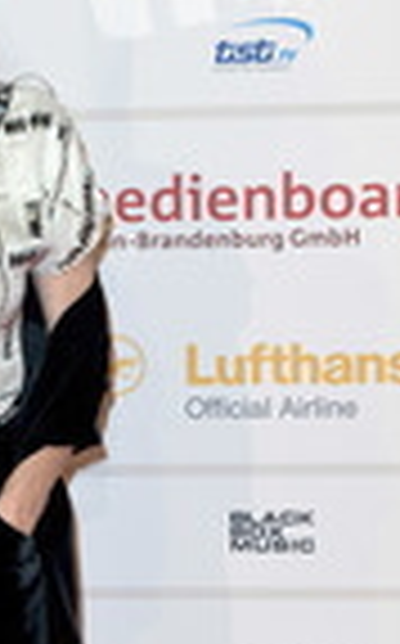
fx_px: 2747
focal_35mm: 157
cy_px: 608
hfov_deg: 8.2
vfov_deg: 13.2
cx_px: -101
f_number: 5.6
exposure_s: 1/250
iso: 800
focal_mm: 55
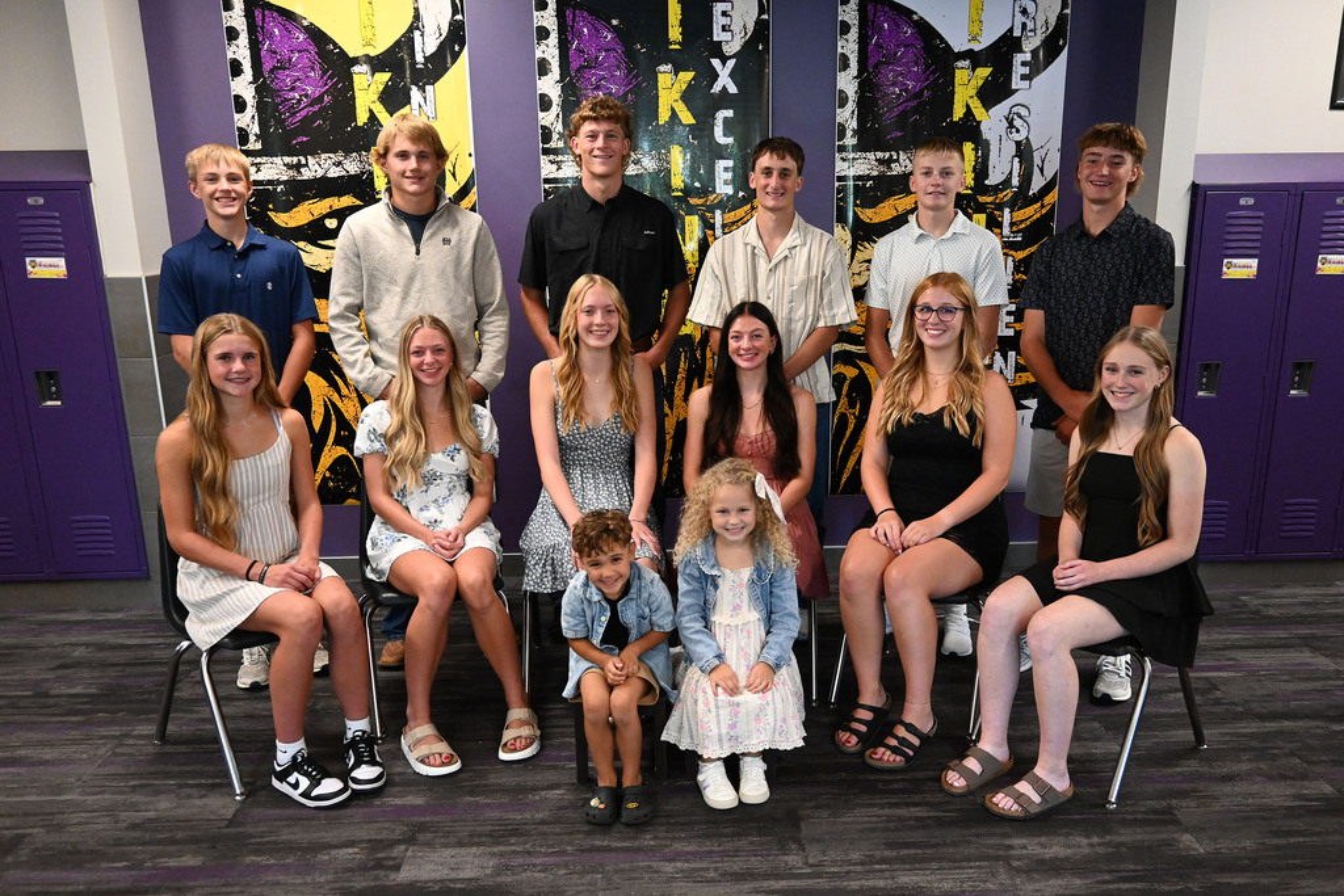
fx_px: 980
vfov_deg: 49.2
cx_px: 672
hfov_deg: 68.9
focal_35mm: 26
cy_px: 448
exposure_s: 1/125
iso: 2800
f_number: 3.5
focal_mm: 17.5
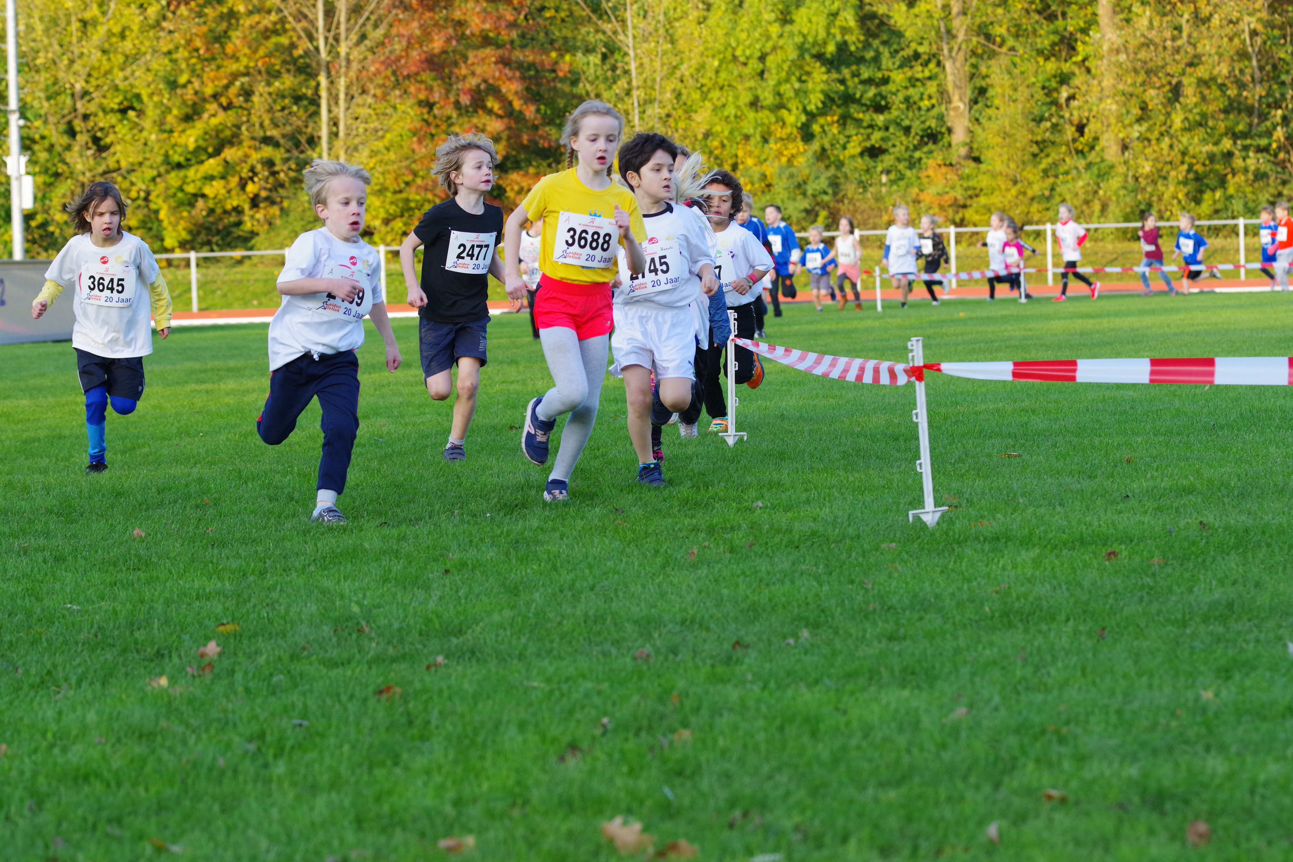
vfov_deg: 11.7
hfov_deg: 17.5
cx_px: 646
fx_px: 4202
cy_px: 431
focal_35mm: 117
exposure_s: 1/1000
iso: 1250
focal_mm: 78
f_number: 4
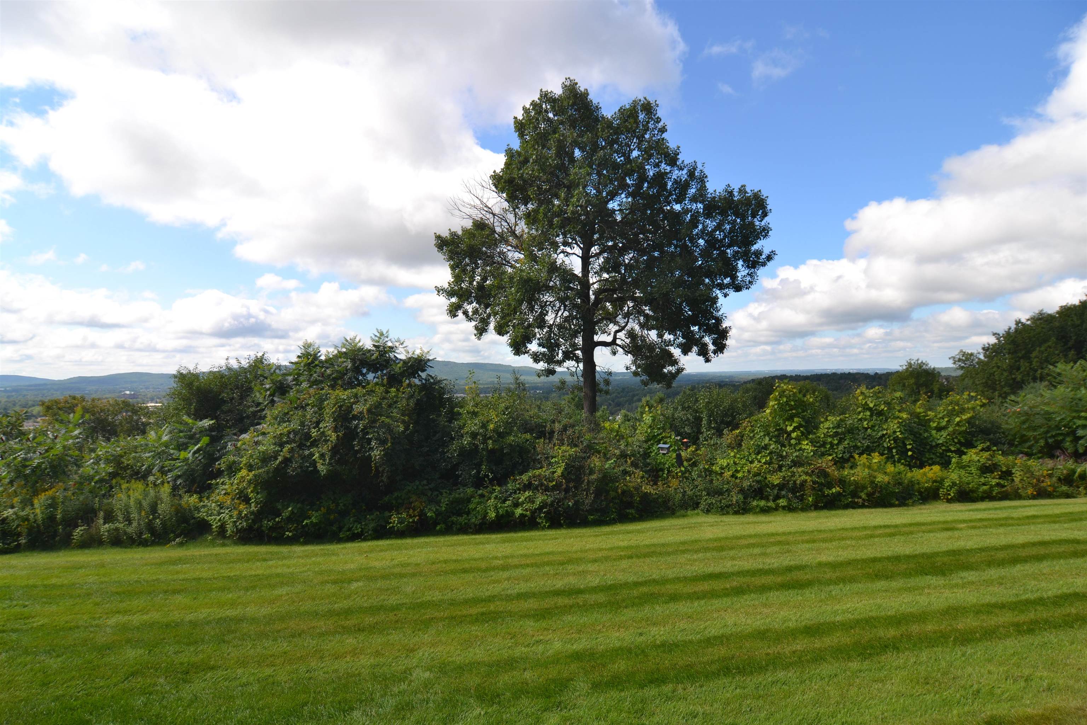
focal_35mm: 18
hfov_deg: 90.0
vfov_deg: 67.4
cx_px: 544
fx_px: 543
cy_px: 362
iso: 100
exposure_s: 1/250
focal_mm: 12
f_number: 8
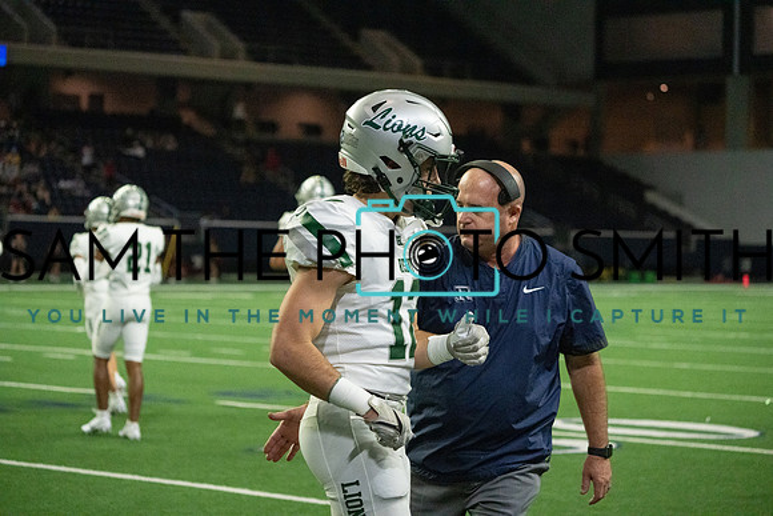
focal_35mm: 100
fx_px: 2148
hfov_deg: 20.4
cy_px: 258
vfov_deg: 13.7
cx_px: 386
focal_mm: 100
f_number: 4.5
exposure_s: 1/1250
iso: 16000
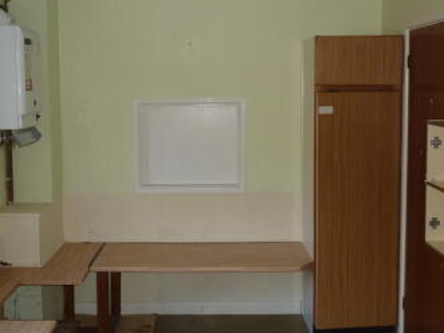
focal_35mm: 44
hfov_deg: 42.9
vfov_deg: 32.7
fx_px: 564
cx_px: 198
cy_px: 130
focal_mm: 4.1
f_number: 3.3
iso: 125
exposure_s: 1/30
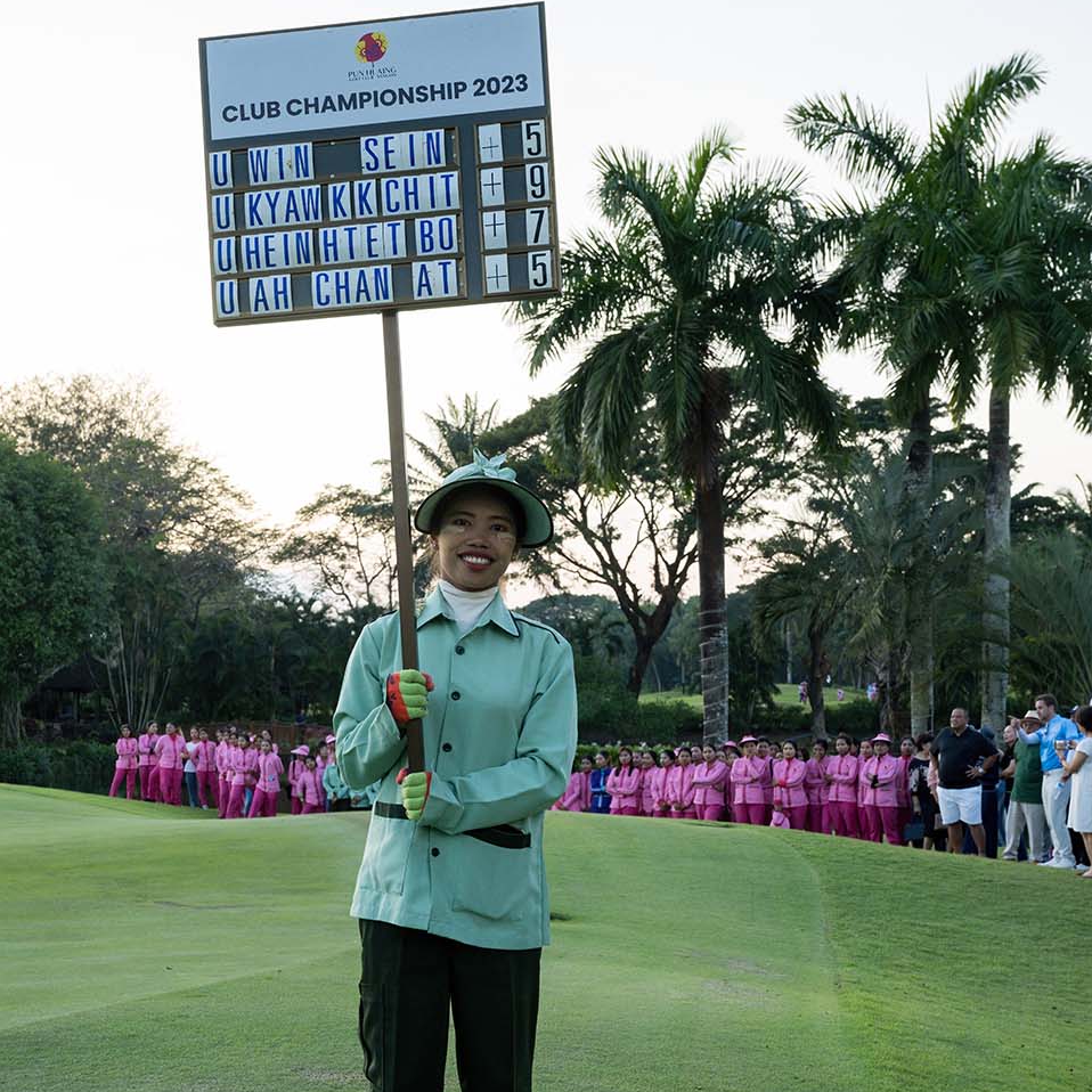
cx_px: 546
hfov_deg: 36.8
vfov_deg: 36.5
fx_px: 1642
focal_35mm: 46
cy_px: 701
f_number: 8
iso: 1000
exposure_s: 1/200
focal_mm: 36
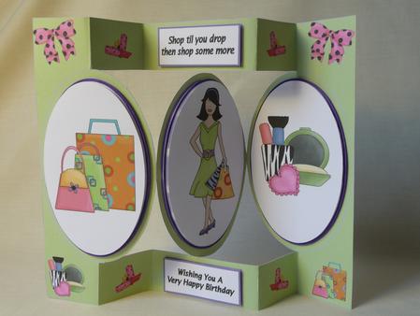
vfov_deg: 39.7
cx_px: 210
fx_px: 437
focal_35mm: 36
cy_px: 158
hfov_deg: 51.3
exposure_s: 1/40
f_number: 3.7
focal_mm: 6
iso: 100
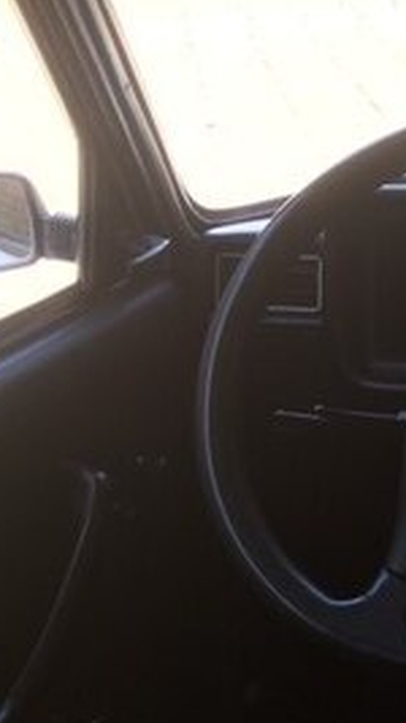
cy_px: 362
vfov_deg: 27.2
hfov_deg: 13.1
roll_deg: +1.2
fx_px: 1494
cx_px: 855
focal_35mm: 78
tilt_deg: -19.9
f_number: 2.2
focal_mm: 4.15
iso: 32
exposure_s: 1/138
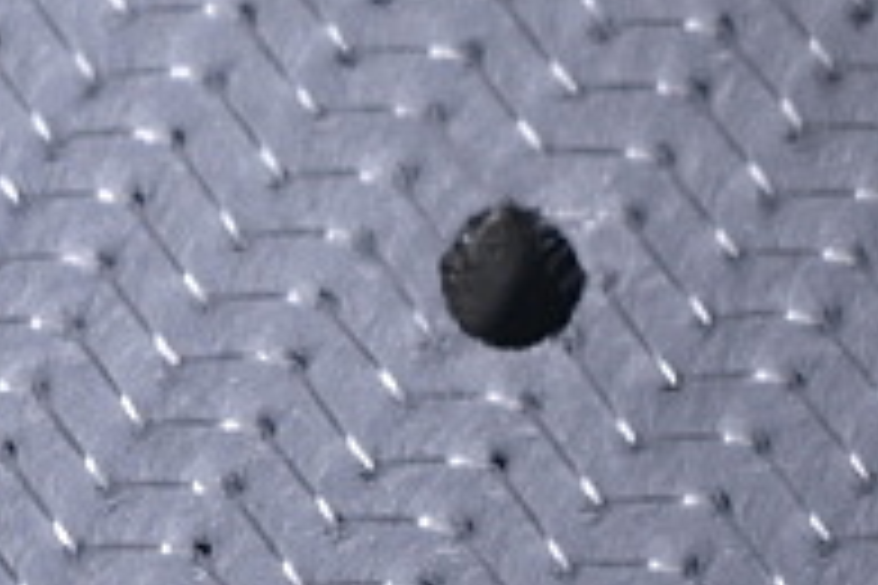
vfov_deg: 3.3
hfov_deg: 5.0
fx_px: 10145
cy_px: 122
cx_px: 779
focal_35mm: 416
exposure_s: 1/80
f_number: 7.1
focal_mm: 50
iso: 160
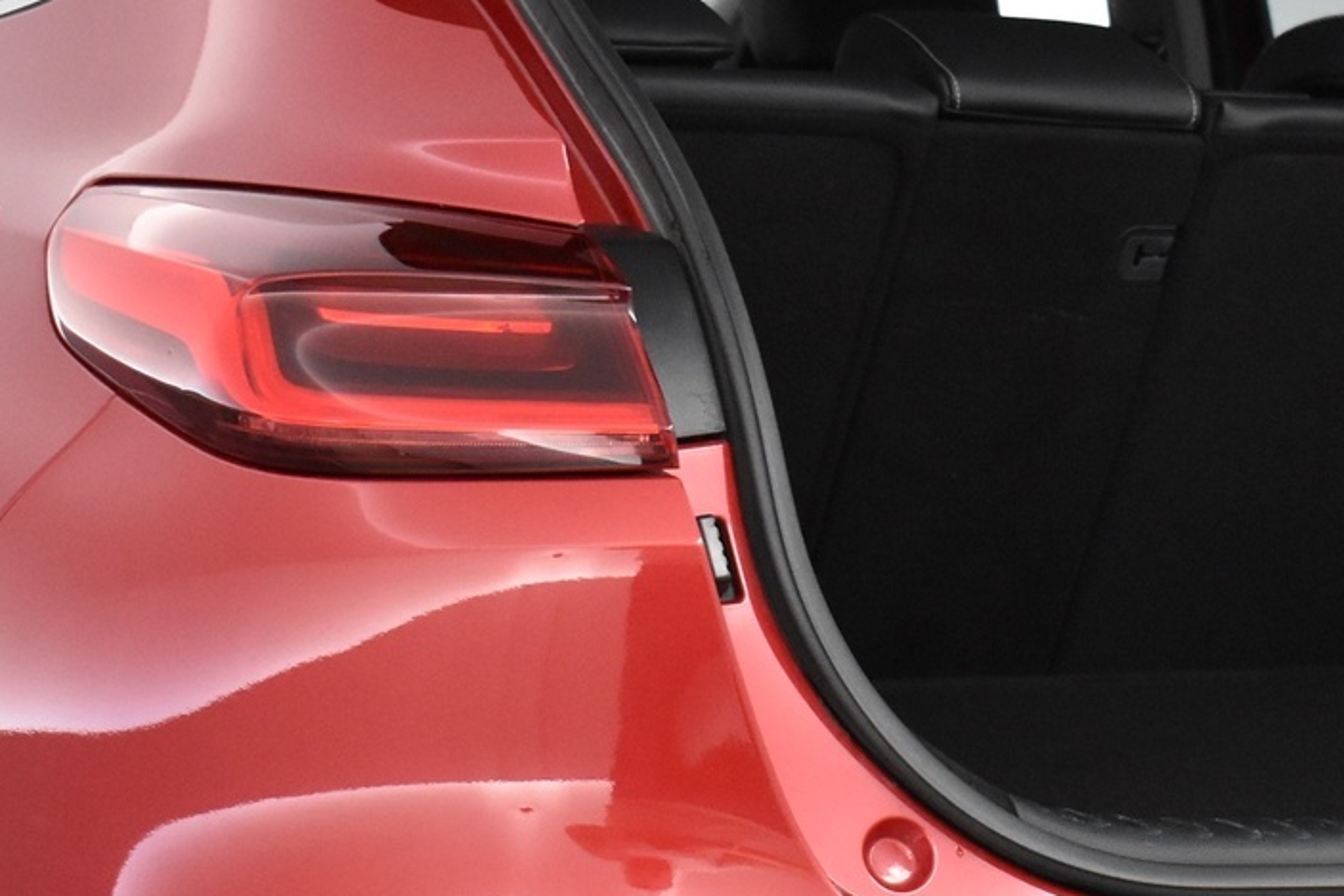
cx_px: 1146
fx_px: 4001
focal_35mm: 107
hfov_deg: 18.8
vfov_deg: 12.8
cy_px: 464
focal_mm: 31
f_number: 5
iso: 3200
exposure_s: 1/100
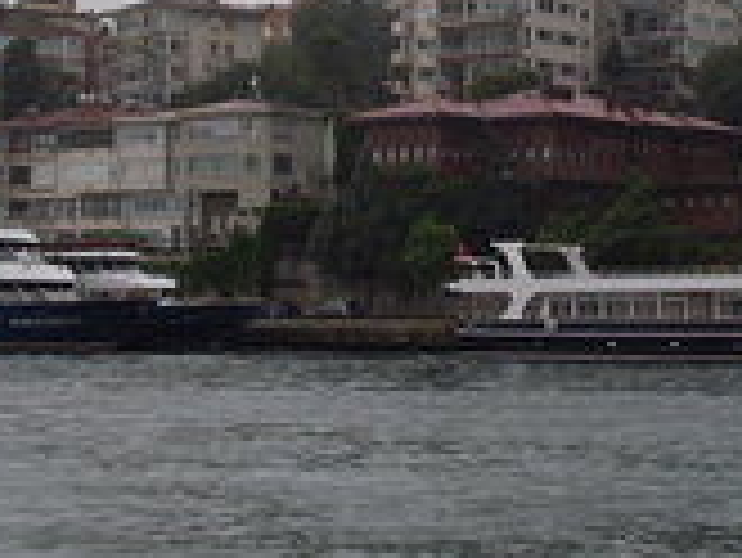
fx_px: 1973
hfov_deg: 21.1
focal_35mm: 92
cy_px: 108
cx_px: 549
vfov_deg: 16.0
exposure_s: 1/250
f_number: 2.8
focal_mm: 6.3
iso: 80
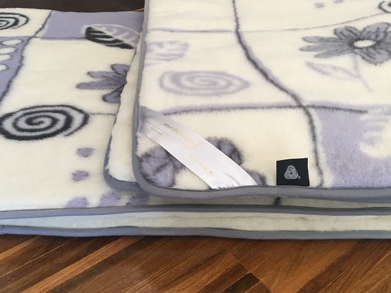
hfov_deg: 51.3
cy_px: 129
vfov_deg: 39.6
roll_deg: -1.2
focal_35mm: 36
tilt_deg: -35.0
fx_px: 407
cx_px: 179
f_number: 2.2
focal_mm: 4.15
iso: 32
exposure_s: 1/33
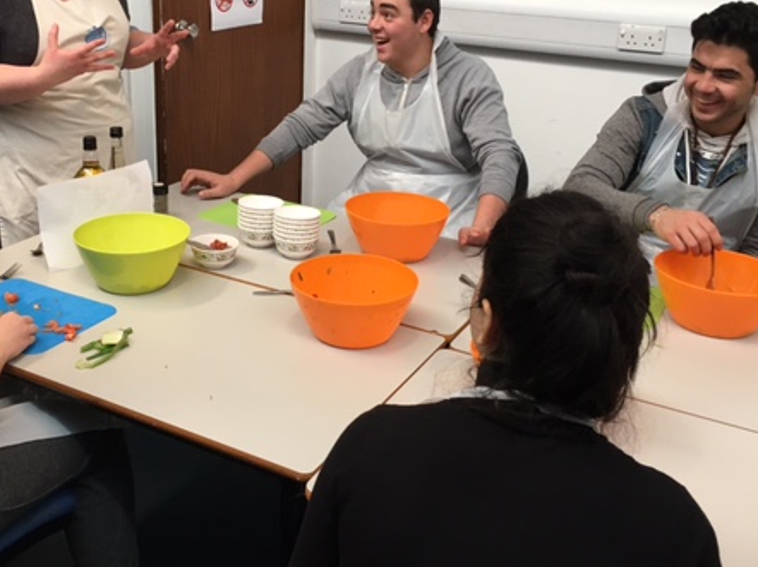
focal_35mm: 42
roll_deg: -0.4
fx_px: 919
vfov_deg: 34.0
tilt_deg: -16.3
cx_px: 302
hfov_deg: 44.6
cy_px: 187
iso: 50
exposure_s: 1/33
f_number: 2.2
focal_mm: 4.15
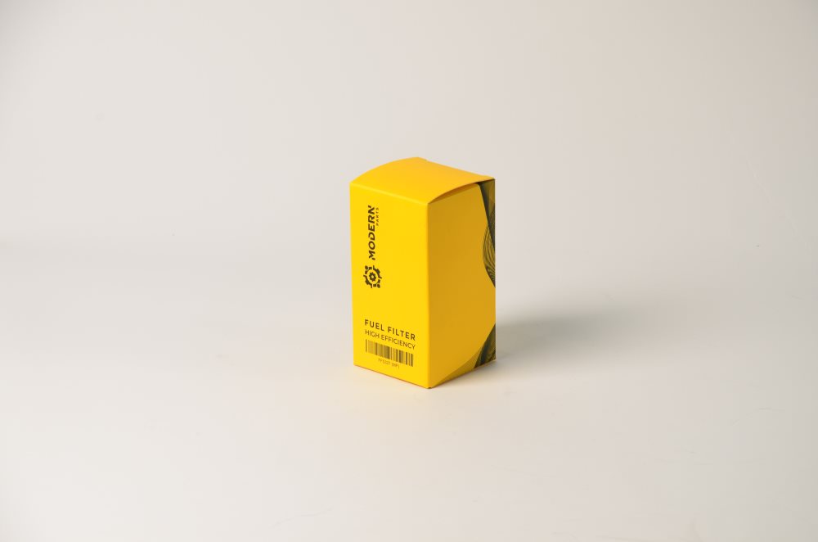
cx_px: 409
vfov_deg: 8.7
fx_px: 3571
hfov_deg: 13.1
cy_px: 271
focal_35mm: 158
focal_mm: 105
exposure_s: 1/13
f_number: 8
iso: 100
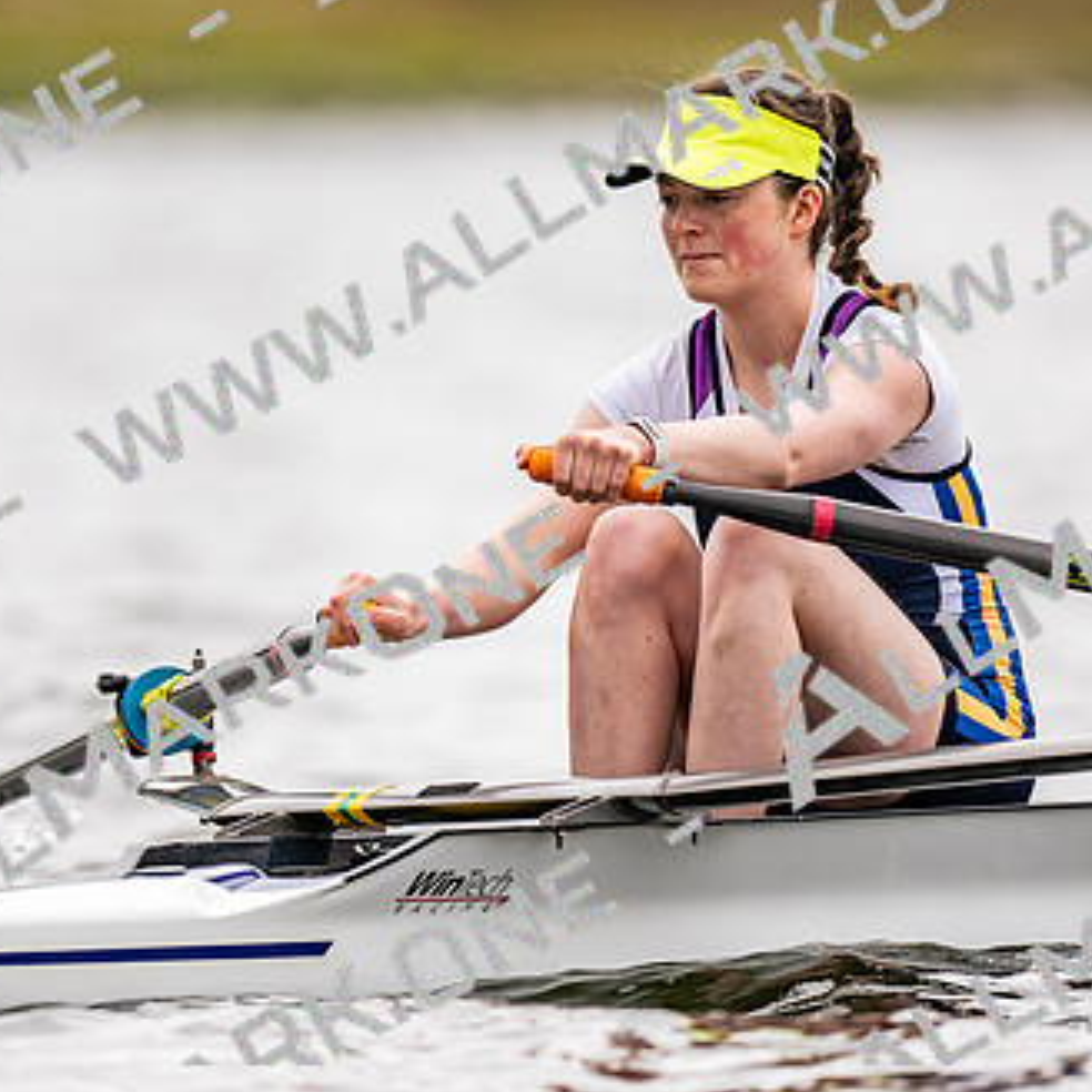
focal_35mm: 903
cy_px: 494
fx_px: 32228
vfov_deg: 1.9
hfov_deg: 1.9
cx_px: 489
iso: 280
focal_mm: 600
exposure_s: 1/2500
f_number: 4
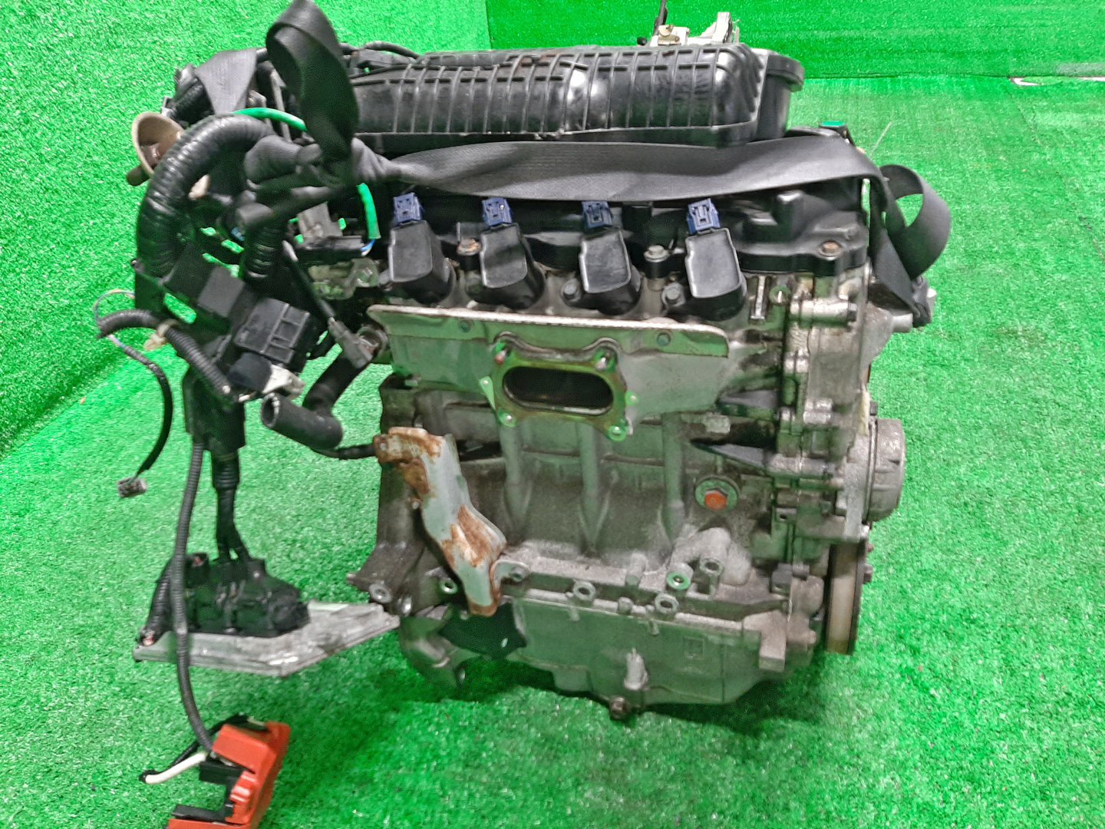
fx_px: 830
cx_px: 552
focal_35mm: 26
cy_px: 414
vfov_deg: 53.1
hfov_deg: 67.3
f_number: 1.7
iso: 199
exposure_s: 1/25
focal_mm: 3.93
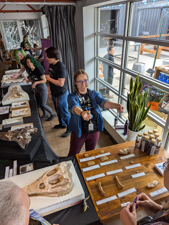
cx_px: 84
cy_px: 112
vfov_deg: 71.5
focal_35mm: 24
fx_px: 156
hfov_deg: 56.9
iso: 51
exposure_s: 1/120
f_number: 1.85
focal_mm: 6.81
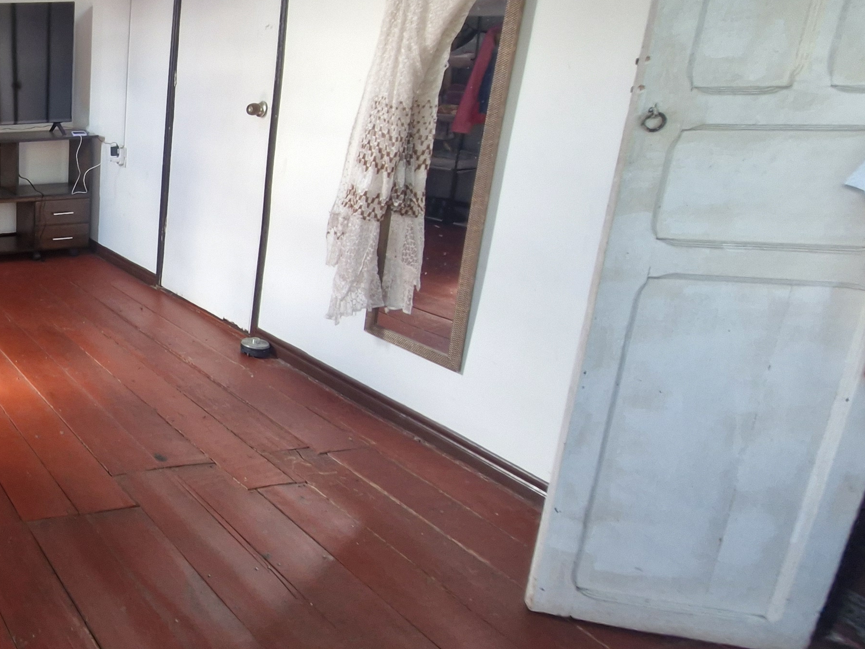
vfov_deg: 47.9
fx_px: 725
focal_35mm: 29
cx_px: -74
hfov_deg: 46.5
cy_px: 254
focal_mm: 1.74
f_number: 2.2
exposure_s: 1/60
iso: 125
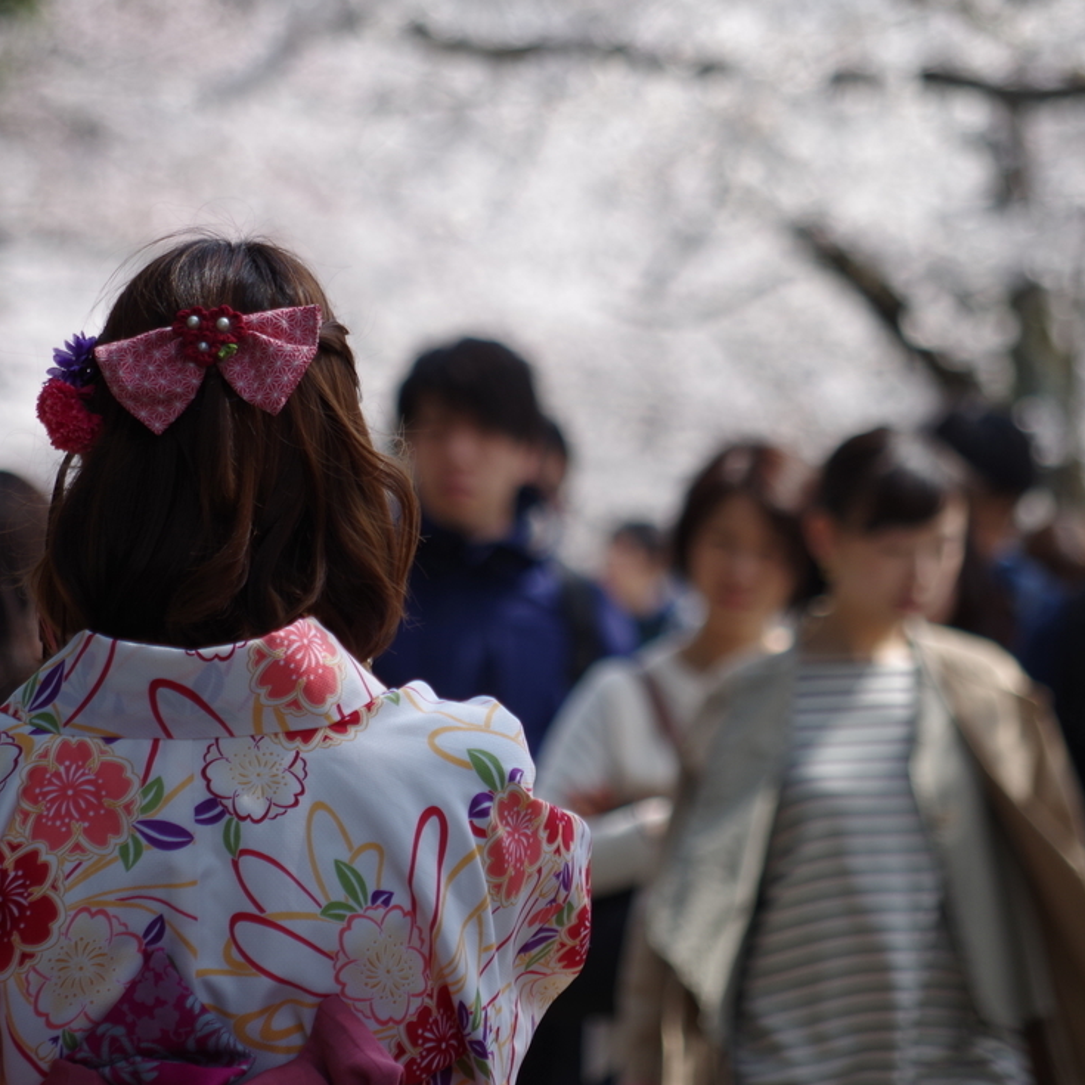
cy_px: 512
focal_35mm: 374
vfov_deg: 4.7
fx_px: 13263
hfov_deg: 4.7
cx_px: 570
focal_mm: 180
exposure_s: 1/250
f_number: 5.6
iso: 100
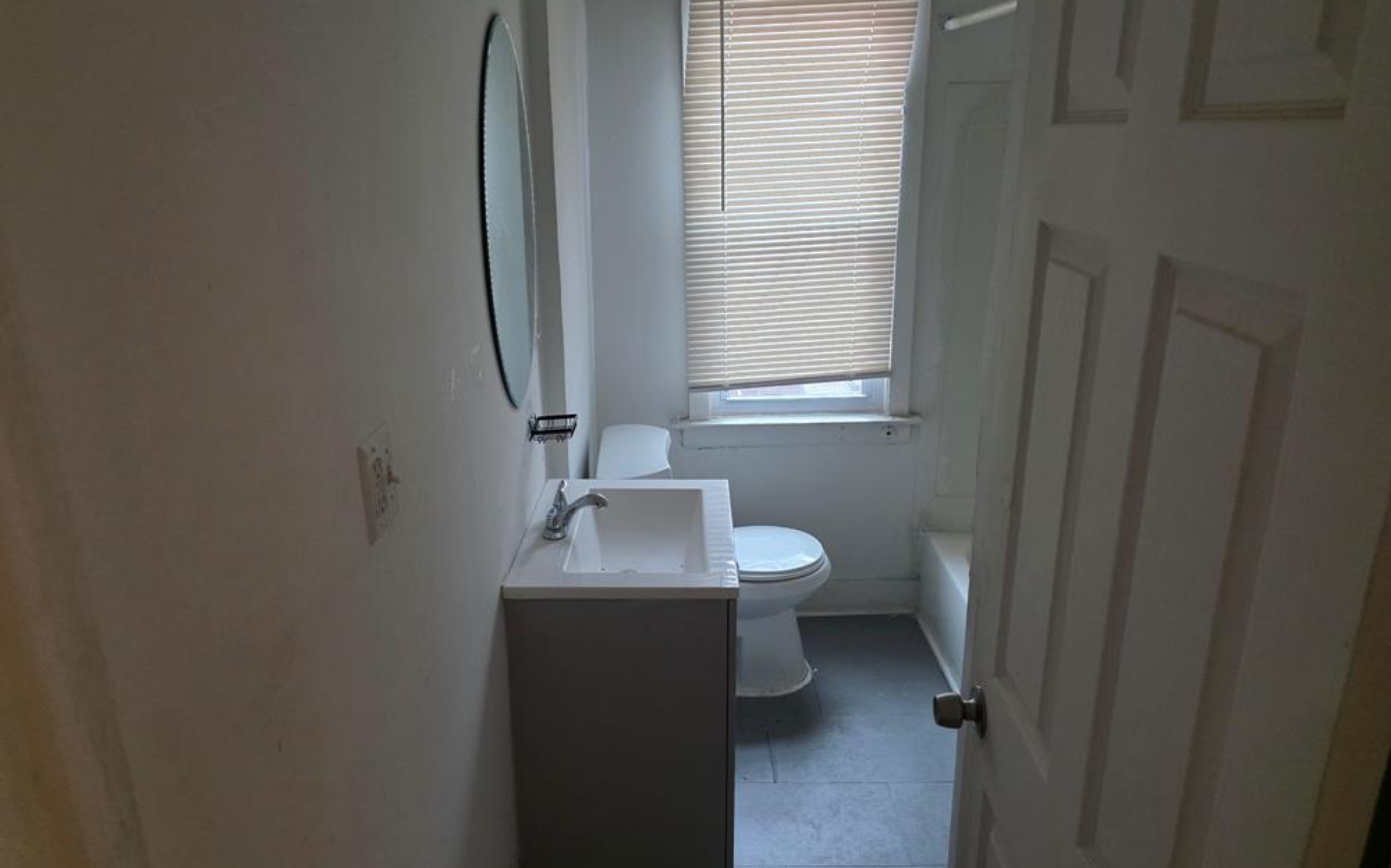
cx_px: 686
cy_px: 435
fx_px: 948
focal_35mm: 25
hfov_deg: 72.6
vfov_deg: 49.3
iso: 1250
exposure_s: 1/120
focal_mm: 6.3
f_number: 1.7
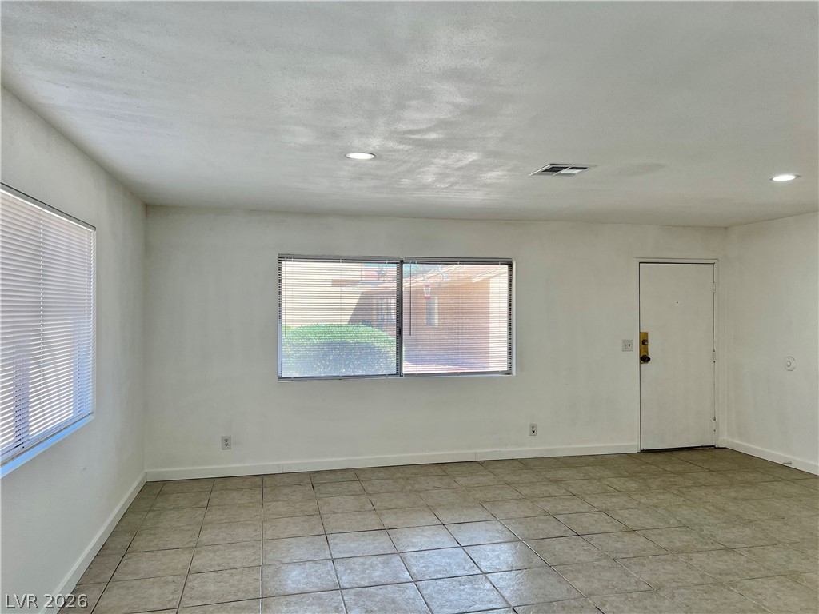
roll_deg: -0.3
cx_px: 410
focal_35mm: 26
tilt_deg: -0.6
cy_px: 307
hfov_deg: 67.3
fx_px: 615
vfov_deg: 53.1
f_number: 1.5
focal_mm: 5.7
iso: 50
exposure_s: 1/394
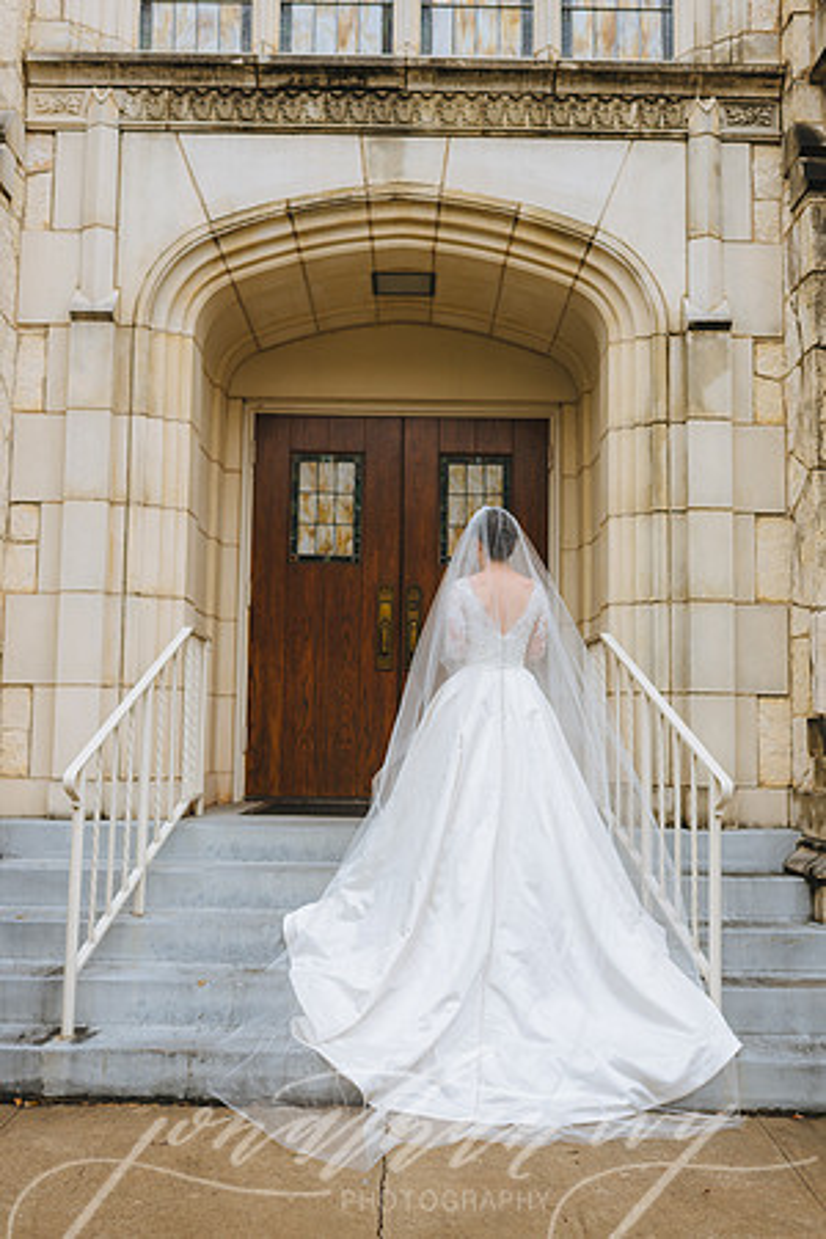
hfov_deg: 37.9
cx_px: 413
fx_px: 1204
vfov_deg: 54.4
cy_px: 620
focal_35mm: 35
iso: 50
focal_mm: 35
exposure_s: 1/800
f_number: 2.8
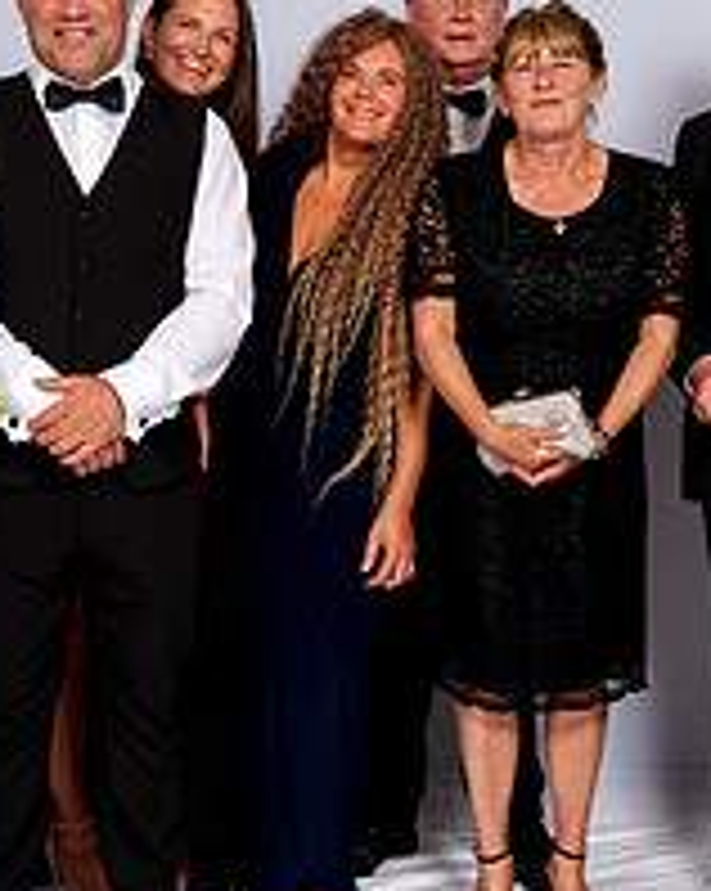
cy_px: 321
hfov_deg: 20.1
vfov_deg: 25.0
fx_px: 2002
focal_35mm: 76
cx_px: 454
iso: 100
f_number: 8
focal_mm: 24
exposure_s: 1/125
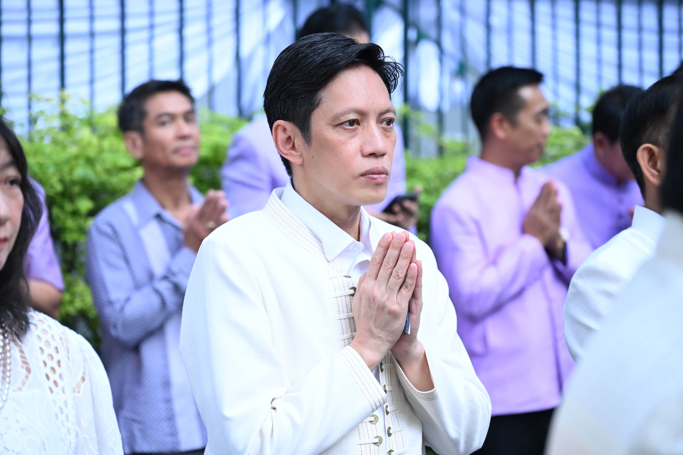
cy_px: 228
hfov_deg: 18.6
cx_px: 342
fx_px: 2087
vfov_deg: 12.5
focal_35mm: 110
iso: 3200
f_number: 4
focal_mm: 110
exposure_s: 1/2000
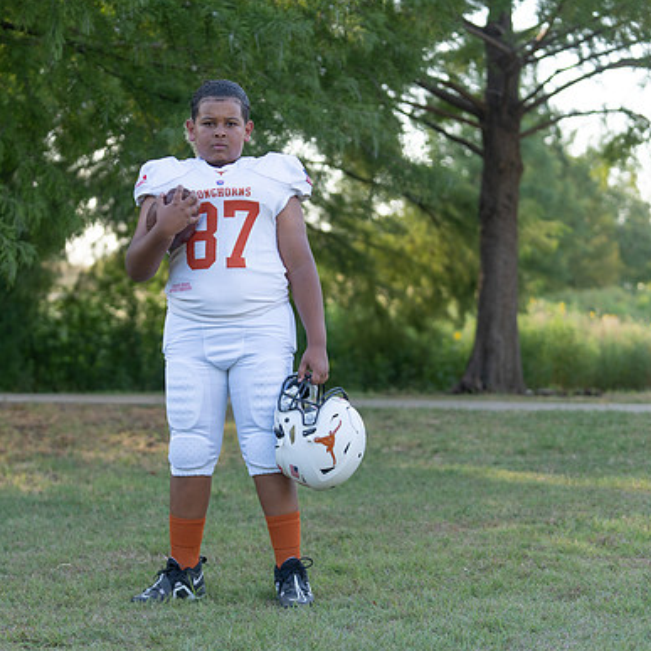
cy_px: 323
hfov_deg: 18.6
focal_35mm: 93
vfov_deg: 18.7
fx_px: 1979
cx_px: 237
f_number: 2.8
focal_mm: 70
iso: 160
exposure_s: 1/400
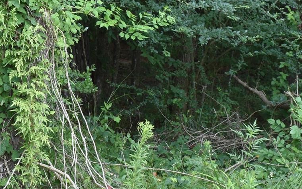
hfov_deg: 19.7
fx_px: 851
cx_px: 25
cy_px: 55
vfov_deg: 12.6
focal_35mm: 103
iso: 250
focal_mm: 25
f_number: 8
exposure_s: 1/60
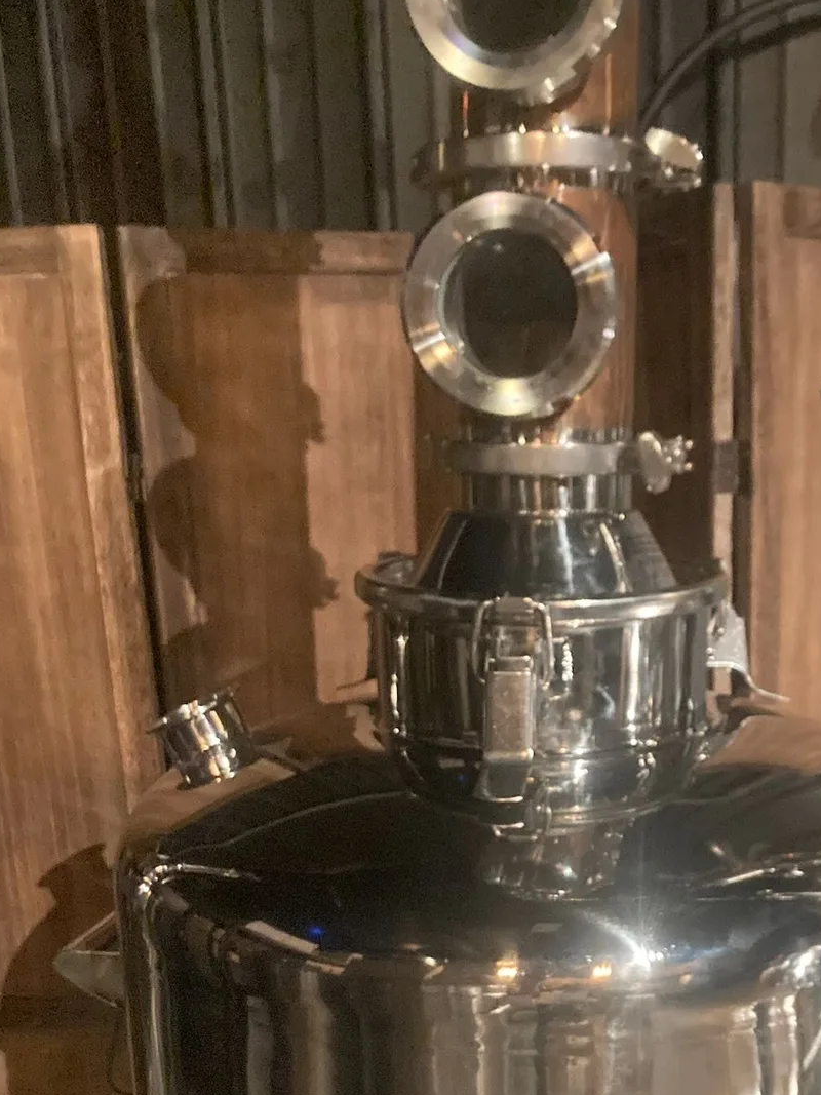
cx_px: 554
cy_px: 753
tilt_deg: -13.6
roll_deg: +0.3
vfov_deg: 44.0
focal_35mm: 42
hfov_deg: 34.0
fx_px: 1328
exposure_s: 1/15
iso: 1250
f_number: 1.8
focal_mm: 3.99
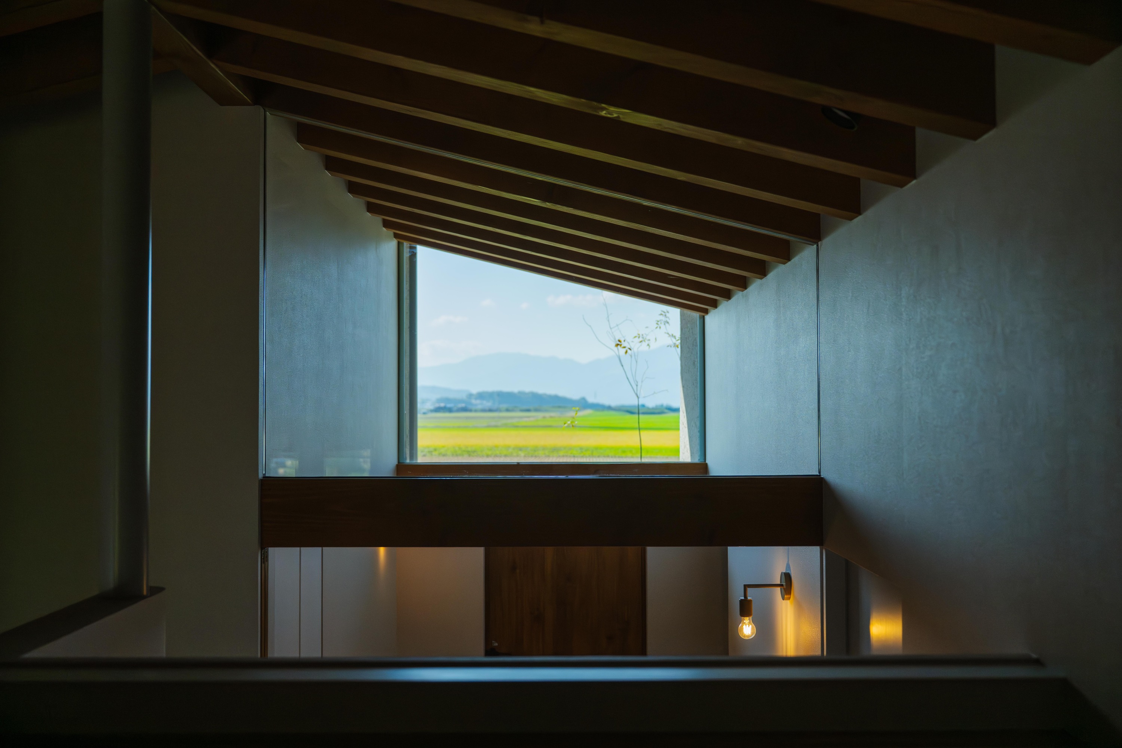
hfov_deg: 54.4
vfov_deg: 37.9
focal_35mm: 35
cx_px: 561
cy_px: 374
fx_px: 1091
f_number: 2.8
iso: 1250
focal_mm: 35
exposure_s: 1/8000
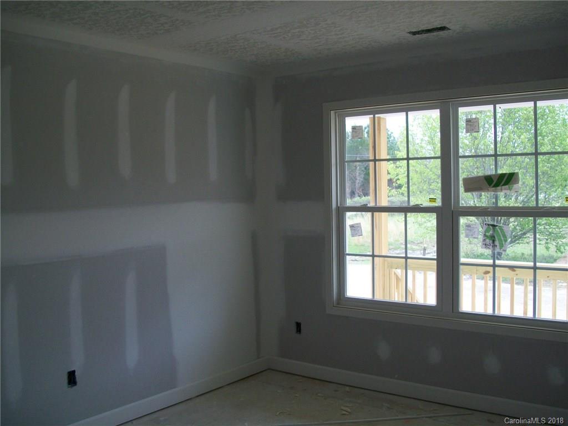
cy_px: 213
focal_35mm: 36
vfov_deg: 39.7
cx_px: 284
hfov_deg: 51.4
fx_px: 591
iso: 64
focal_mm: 6
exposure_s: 1/125
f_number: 2.7
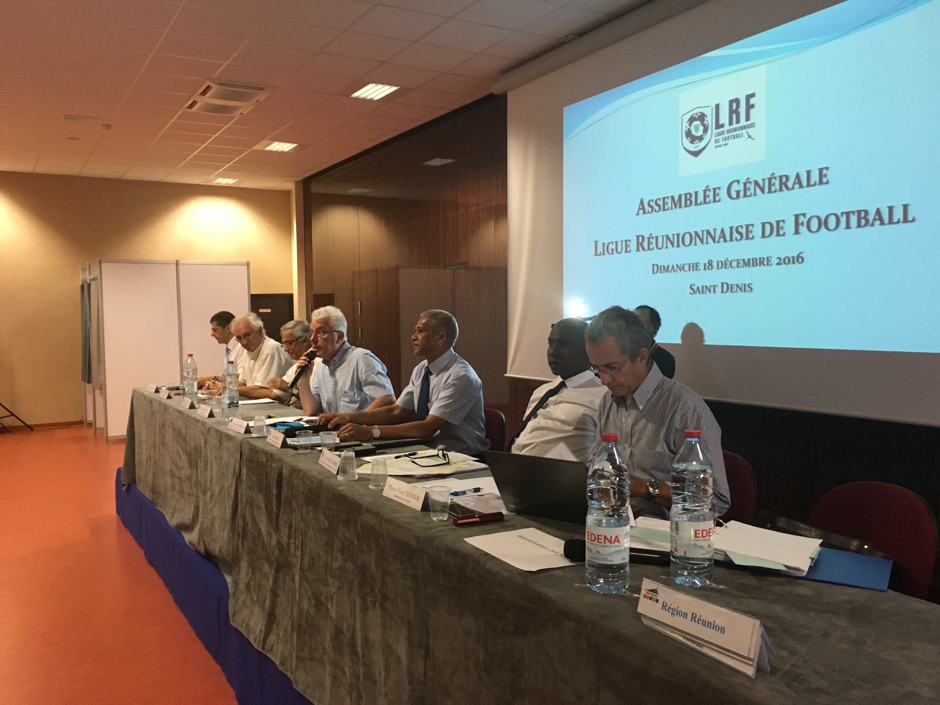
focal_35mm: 29
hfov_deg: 61.7
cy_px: 352
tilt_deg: -2.4
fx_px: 787
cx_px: 470
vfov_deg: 48.2
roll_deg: +0.2
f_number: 2.2
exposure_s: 1/33
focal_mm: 4.15
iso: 200
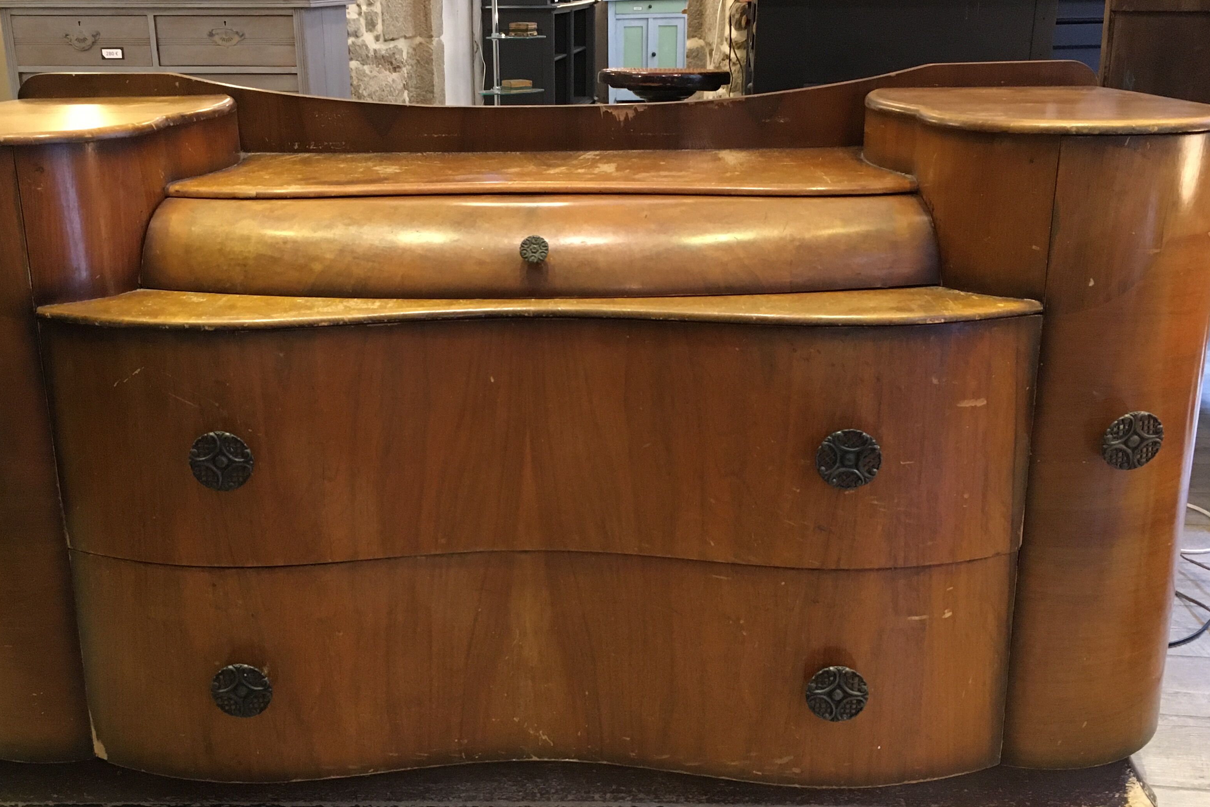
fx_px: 1311
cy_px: 418
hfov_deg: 49.5
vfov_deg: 34.2
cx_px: 556
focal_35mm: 39
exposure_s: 1/25
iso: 200
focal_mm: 4.15
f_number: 2.2
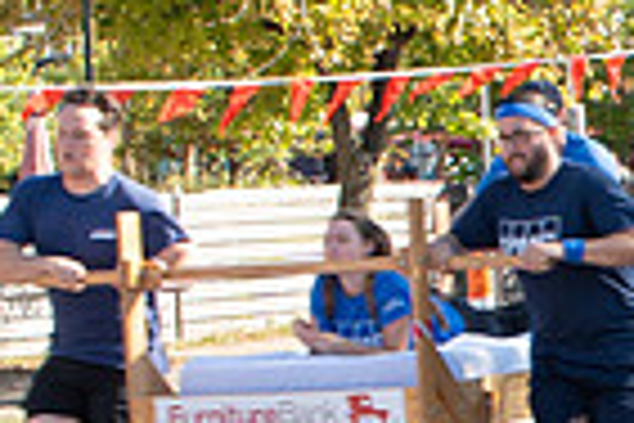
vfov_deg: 7.7
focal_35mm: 178
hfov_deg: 10.8
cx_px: 1161
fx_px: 3135
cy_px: 442
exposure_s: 1/160
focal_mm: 24
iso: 320
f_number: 9
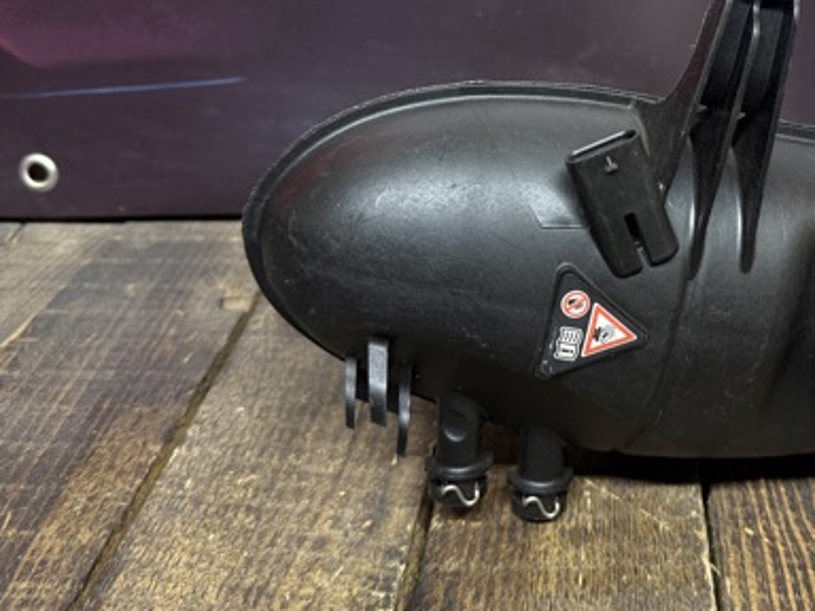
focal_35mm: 40
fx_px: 942
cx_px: 618
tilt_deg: -22.5
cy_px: 174
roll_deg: +0.1
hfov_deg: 45.1
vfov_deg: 35.4
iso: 320
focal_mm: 6.76
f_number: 1.78
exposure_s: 1/50
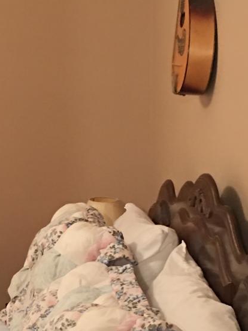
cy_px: 268
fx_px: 1003
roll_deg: +1.0
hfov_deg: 13.9
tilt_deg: -10.8
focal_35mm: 105
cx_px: 13
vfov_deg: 18.5
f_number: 2.2
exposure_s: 1/4
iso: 50
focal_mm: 4.15
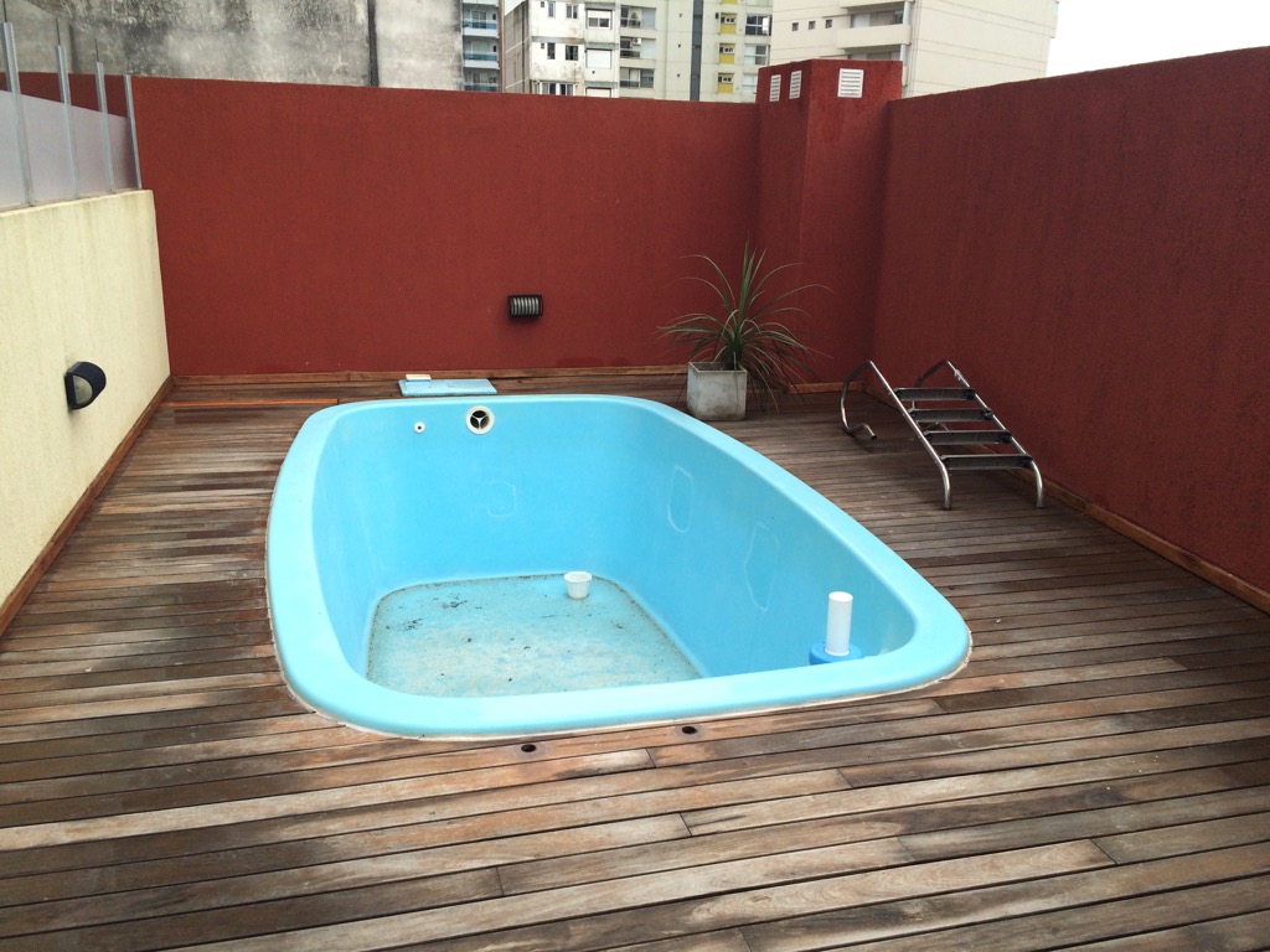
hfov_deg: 61.7
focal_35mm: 29
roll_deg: -3.1
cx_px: 635
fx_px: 1064
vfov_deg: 48.2
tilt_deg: -16.0
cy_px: 476
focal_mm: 4.15
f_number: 2.2
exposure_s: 1/331
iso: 32
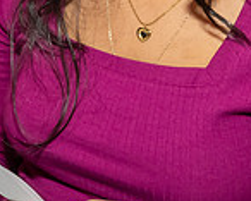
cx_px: -189
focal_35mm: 118
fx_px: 877
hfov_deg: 14.5
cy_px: -53
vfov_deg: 12.7
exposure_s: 1/250
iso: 1000
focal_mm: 17
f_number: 7.1
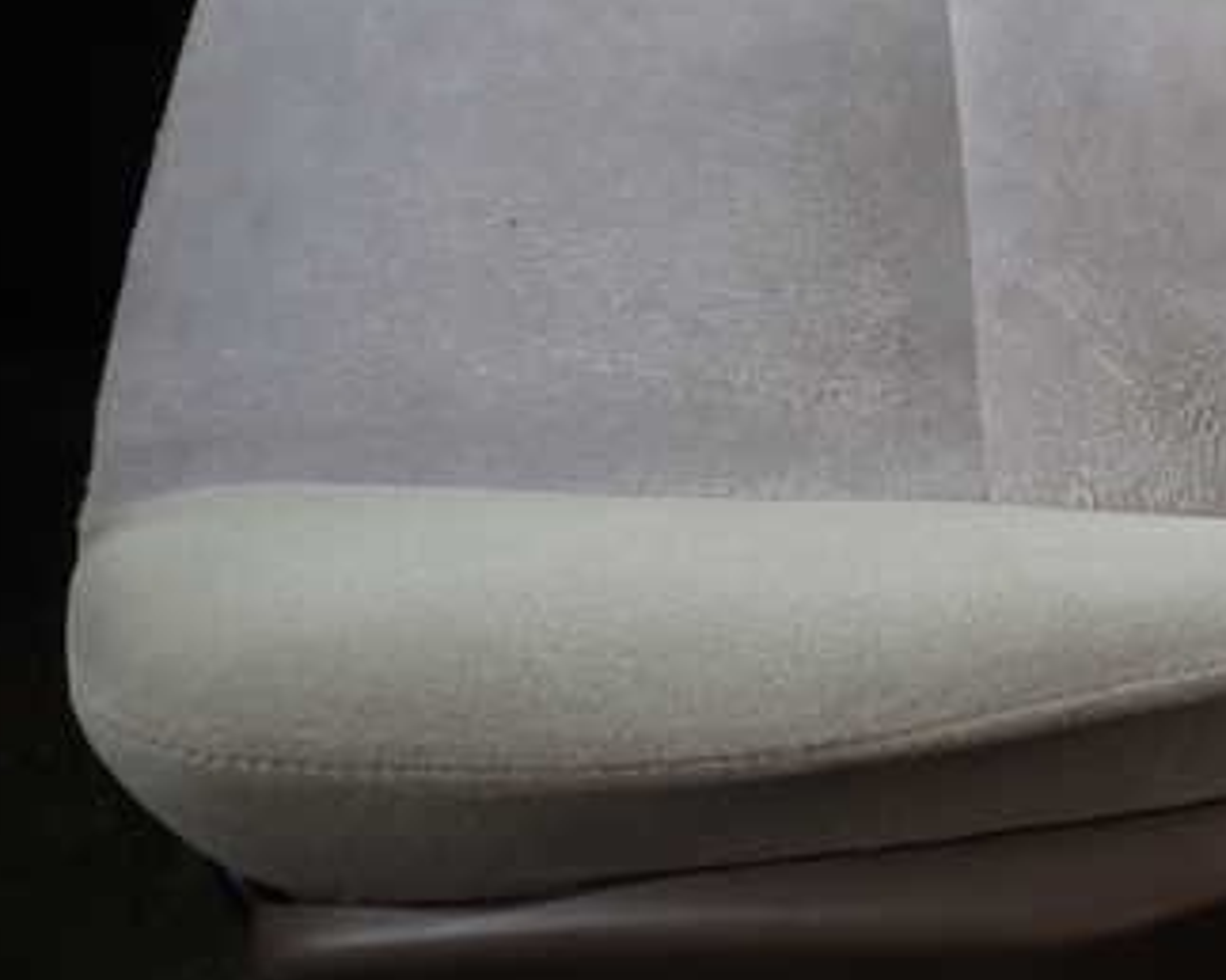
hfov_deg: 31.5
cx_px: 1017
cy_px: 292
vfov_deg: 26.0
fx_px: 2103
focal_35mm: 58
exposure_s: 1/60
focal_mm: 5.79
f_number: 2.4
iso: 200
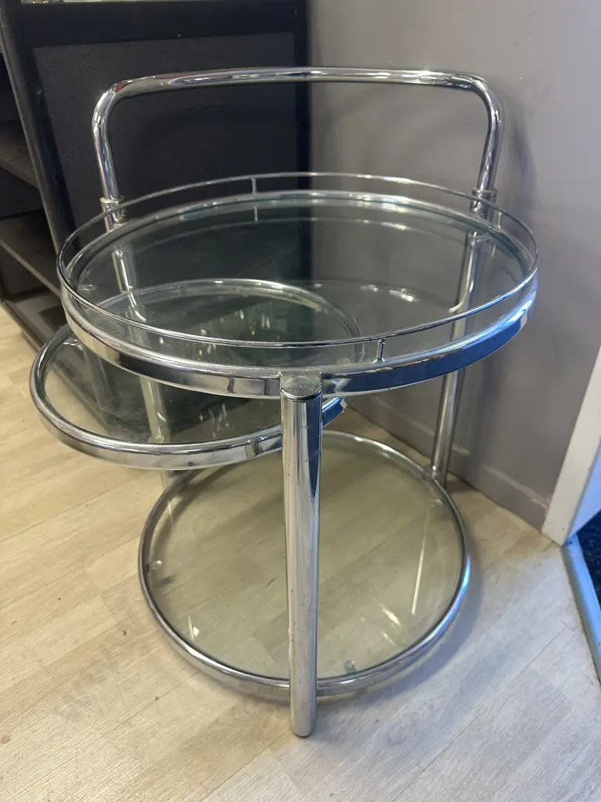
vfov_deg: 71.6
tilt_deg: -35.7
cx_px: 300
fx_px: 556
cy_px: 401
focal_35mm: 24
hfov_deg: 56.8
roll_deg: +0.6
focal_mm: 6.86
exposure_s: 1/50
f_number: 1.78
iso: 200
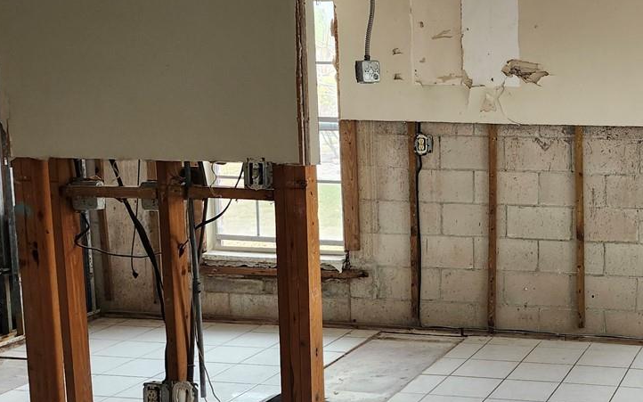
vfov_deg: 24.0
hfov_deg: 34.3
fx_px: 946
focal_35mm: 54
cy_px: 212
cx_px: 636
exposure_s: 1/180
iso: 200
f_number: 1.8
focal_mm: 5.54
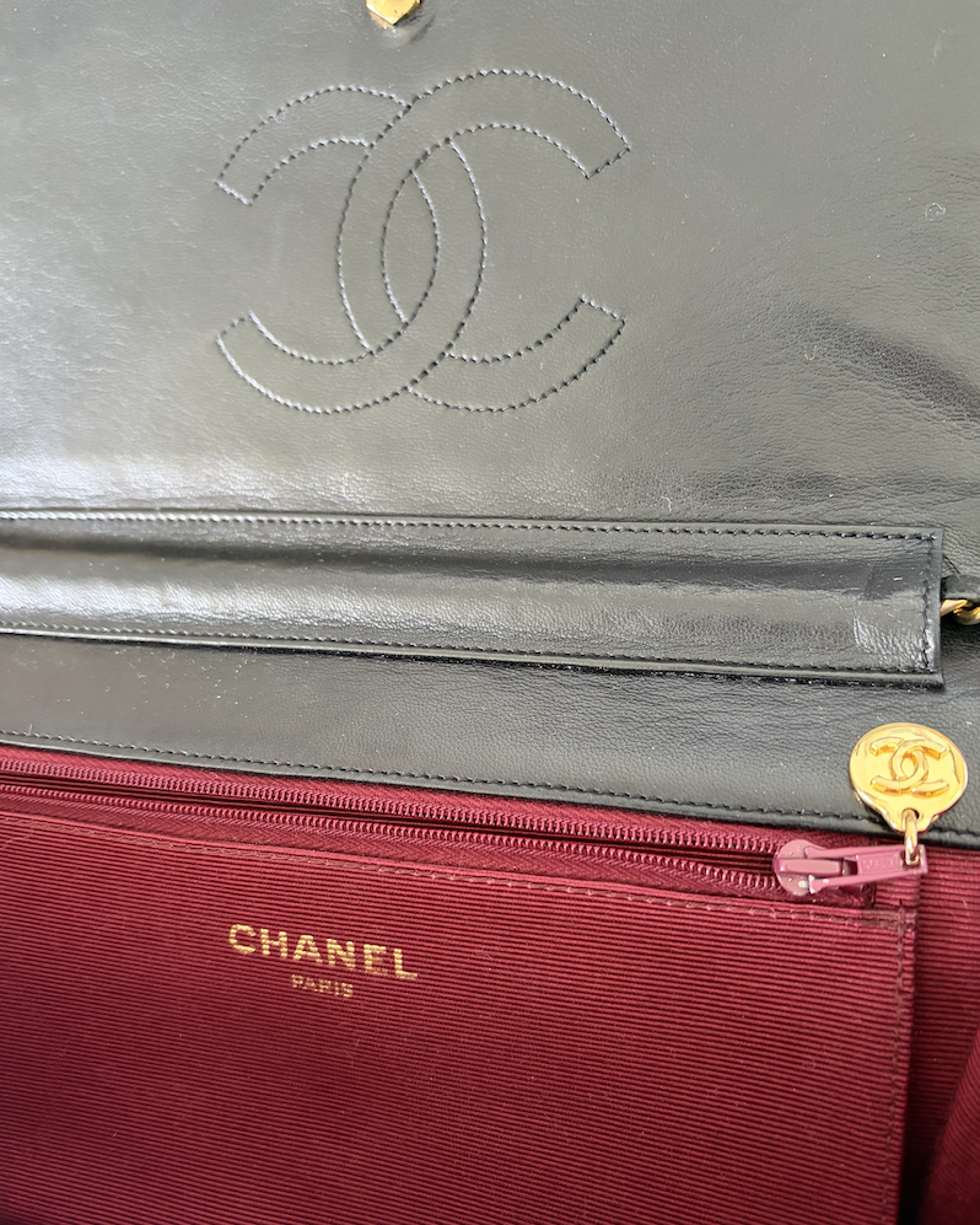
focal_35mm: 28
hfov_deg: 51.5
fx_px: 1015
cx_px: 488
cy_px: 636
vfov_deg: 62.2
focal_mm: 5.96
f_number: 1.6
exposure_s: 1/40
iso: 640
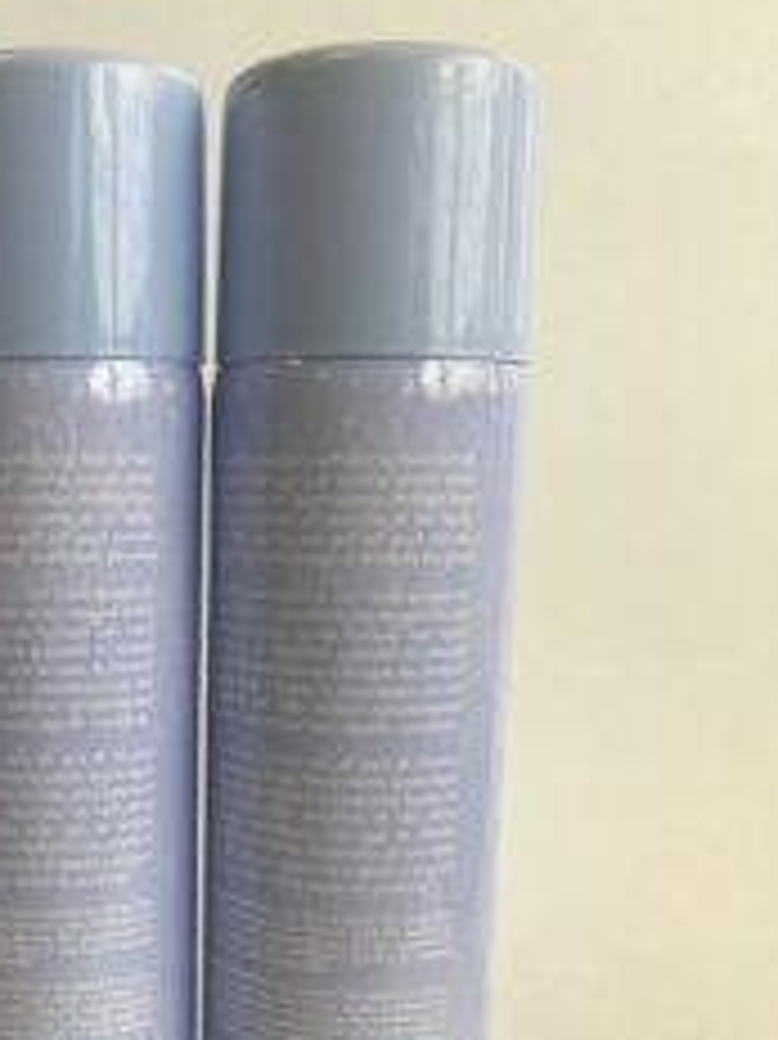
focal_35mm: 48
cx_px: 85
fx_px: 1440
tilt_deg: -10.6
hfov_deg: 29.1
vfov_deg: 38.4
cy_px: 808
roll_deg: -0.3
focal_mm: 4.25
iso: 32
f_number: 1.8
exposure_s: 1/122
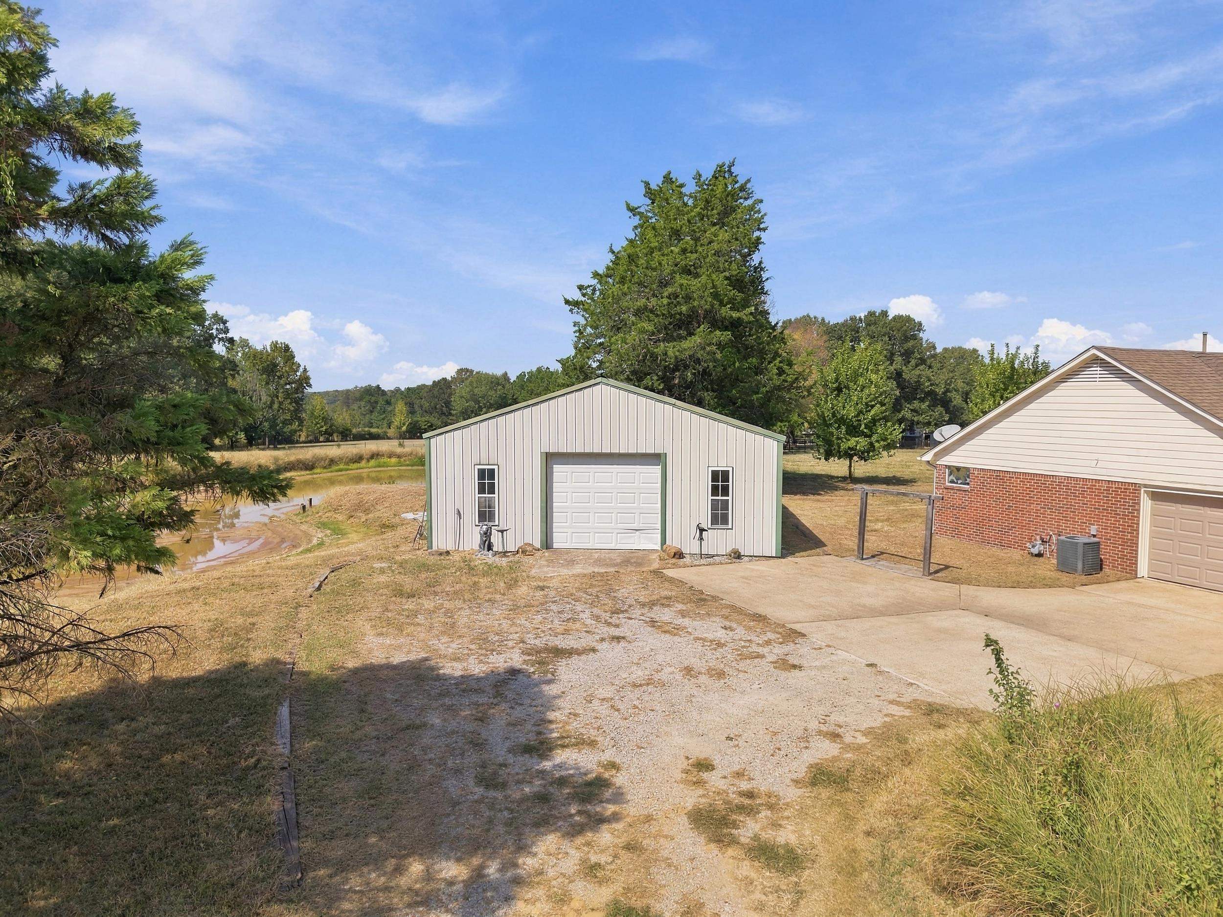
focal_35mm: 24
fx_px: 848
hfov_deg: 71.6
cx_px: 612
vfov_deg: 56.8
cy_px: 458
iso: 100
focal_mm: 8.7
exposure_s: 1/60
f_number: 1.8
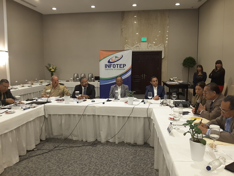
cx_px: 117
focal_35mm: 31
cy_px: 88
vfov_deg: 45.4
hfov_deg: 58.4
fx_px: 210
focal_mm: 2.9
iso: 100
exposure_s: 1/30
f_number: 1.9
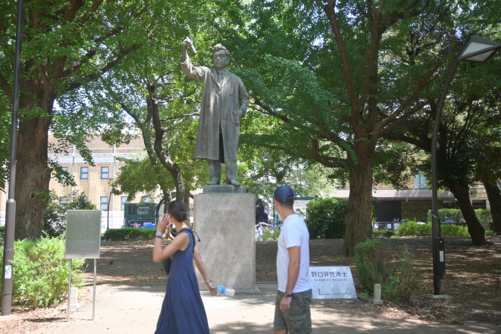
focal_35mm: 34
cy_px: 167
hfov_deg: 56.1
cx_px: 250
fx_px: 470
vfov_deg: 39.2
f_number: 4
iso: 100
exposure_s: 1/100
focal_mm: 22.5
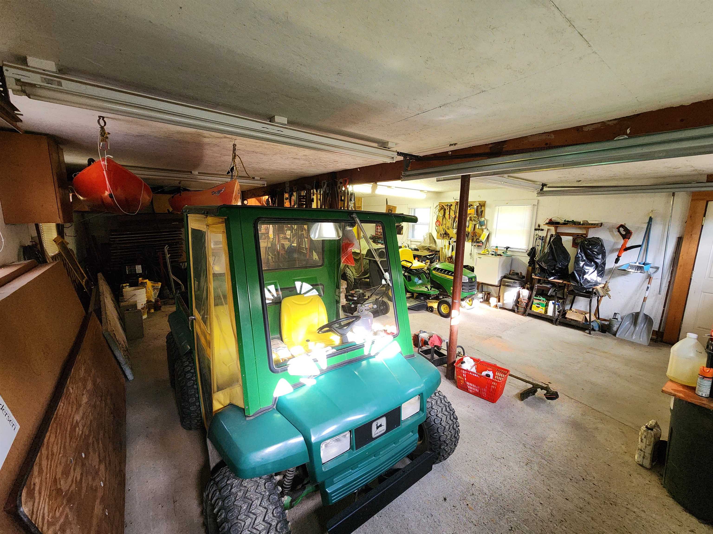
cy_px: 267
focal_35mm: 13
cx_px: 356
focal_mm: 2.2
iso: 400
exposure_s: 1/60
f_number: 2.2
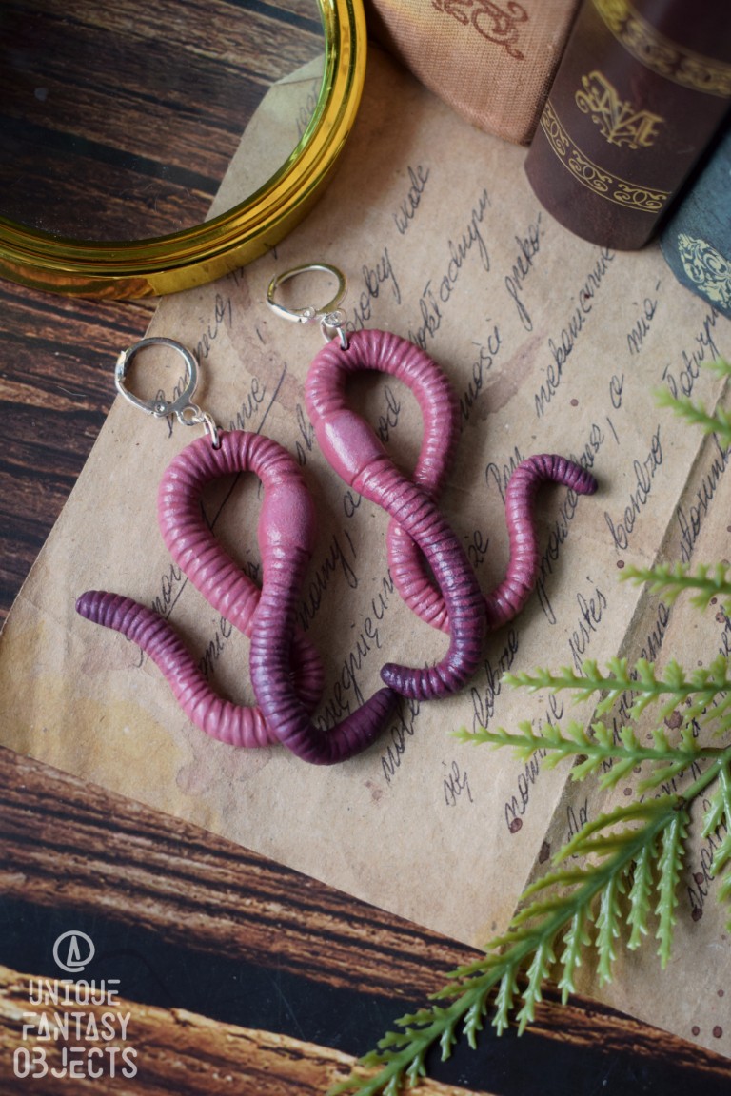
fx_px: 1645
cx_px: 366
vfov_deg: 36.9
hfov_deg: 25.1
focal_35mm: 54
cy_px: 548
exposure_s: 1/60
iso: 800
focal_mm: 36
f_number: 4.8
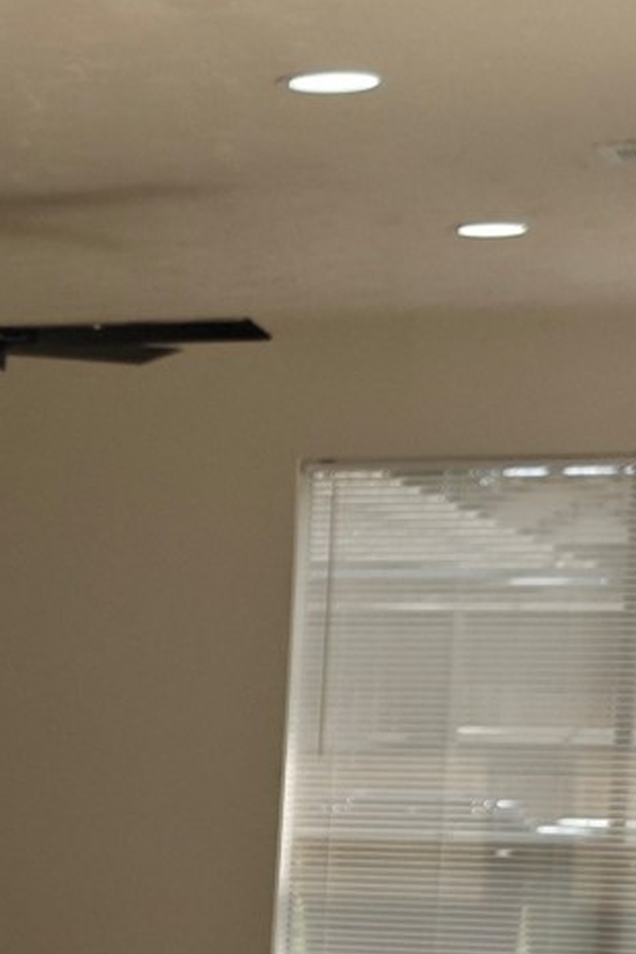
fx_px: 2915
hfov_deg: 11.8
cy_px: 1192
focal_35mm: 110
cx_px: -400
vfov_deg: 17.6
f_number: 1.68
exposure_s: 1/1672
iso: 50
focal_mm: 6.57
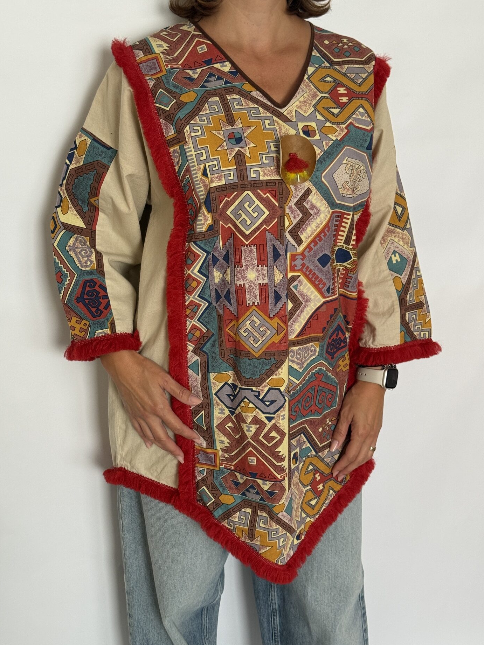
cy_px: 336
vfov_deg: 38.2
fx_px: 932
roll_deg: -2.4
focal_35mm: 50
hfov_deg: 29.1
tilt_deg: -19.8
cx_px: 243
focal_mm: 6.76
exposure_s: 1/60
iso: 125
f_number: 1.78
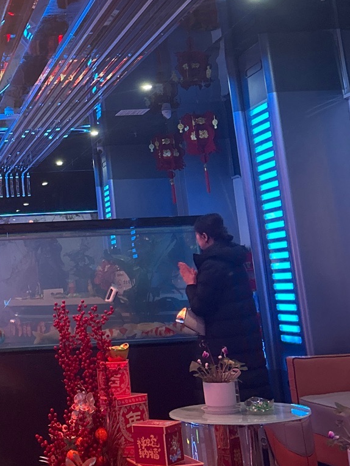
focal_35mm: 68
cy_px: 27
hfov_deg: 20.9
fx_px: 916
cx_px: -6
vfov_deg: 27.3
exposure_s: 1/60
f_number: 1.5
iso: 200
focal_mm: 5.7
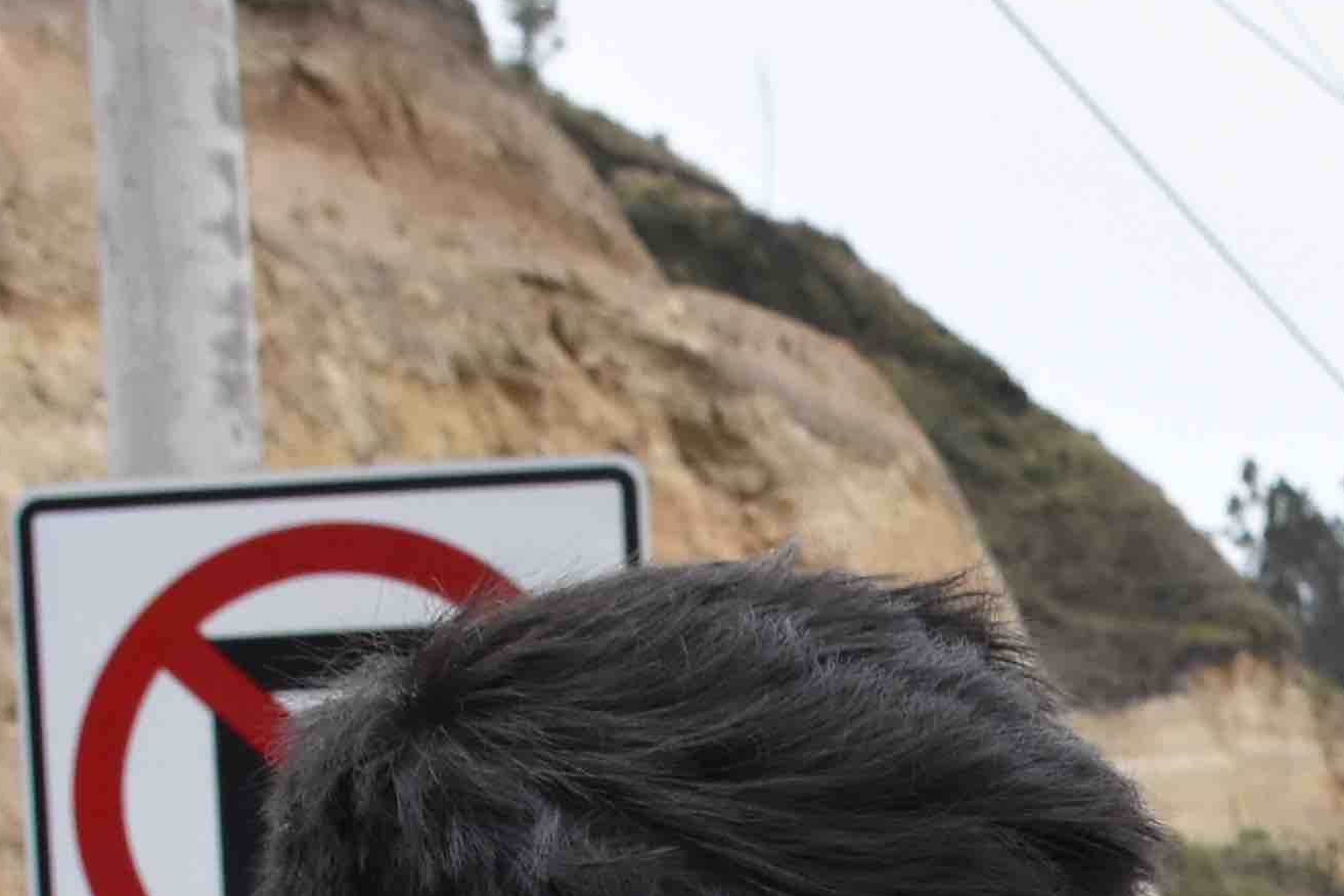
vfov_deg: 9.5
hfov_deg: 14.2
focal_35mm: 137
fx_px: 5114
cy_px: 1693
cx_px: 1899
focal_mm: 20
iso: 800
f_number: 8
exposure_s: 1/500
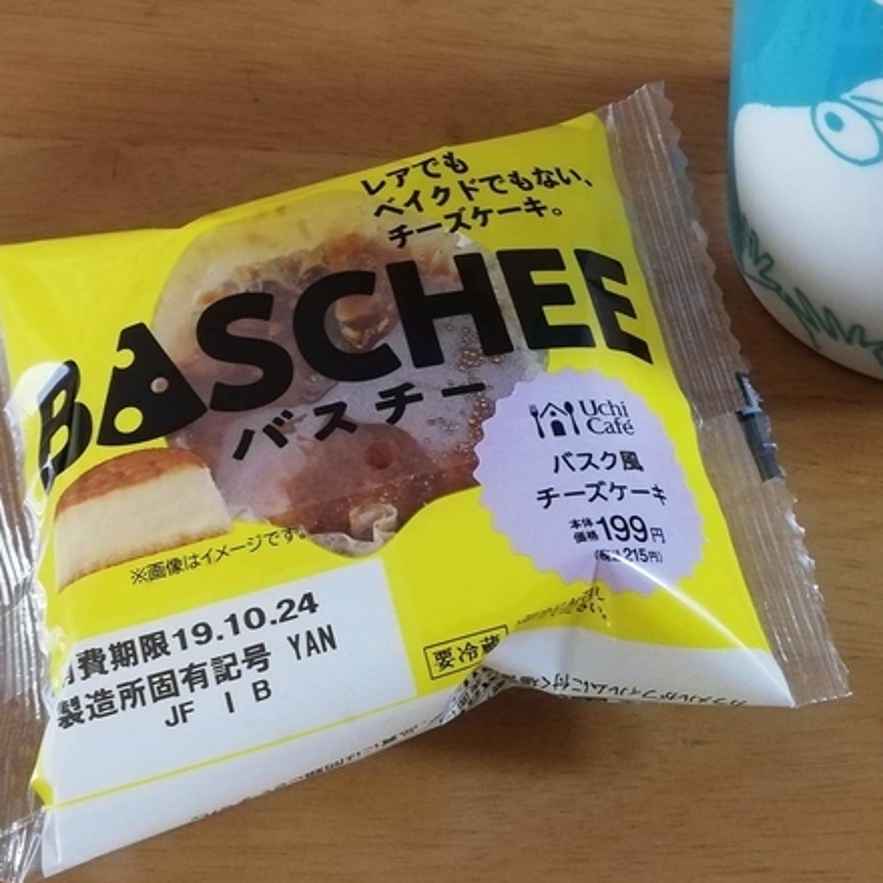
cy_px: 450
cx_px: 462
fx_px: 1703
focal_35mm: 59
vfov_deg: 29.1
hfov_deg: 29.1
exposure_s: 1/17.1
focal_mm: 3.81
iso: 640
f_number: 2.2
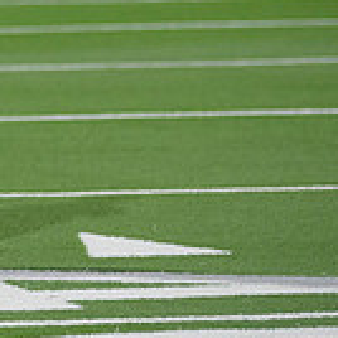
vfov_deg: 3.5
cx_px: -217
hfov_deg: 3.5
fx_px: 5490
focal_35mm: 497
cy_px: -14
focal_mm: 135
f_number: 2.8
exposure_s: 1/640
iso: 2800
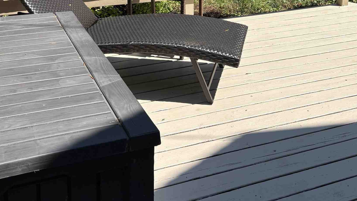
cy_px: -21
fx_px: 502
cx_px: 220
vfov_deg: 21.5
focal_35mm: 53
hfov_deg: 38.9
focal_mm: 5.96
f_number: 1.6
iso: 50
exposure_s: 1/2985
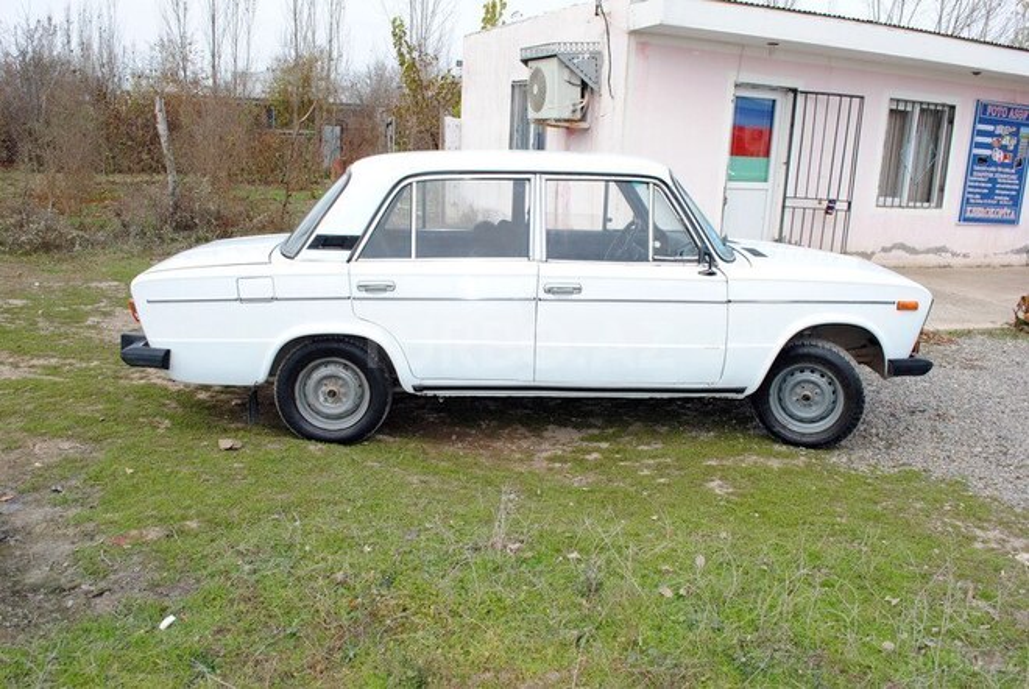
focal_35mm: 30
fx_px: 859
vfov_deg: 43.7
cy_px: 344
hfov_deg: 61.9
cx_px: 514
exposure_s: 1/125
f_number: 9
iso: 200
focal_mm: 20
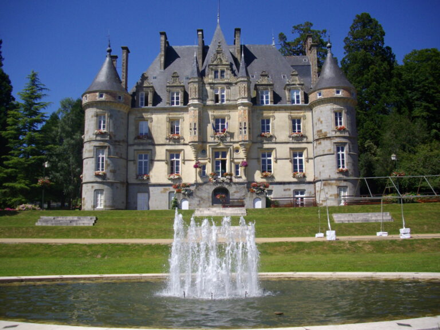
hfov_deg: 50.1
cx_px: 220
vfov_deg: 38.7
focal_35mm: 37
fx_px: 470
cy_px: 165
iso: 100
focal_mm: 6.2
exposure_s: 1/500
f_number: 5.6
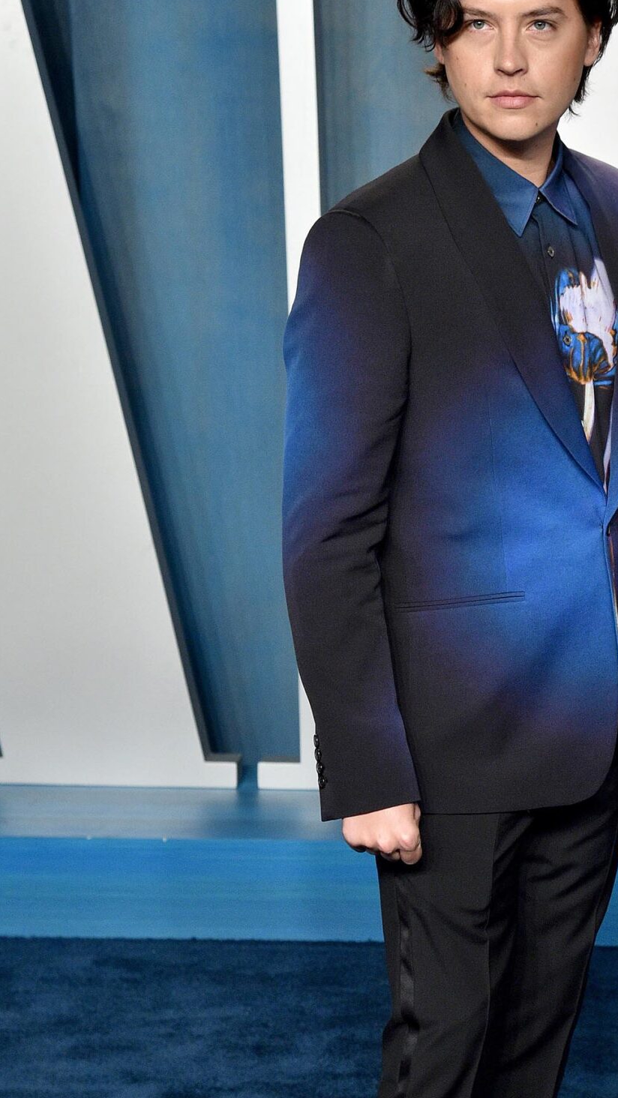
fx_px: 3465
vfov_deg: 17.9
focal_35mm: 119
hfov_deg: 10.1
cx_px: 638
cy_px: 780
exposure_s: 1/320
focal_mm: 65
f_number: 6.3
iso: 2000
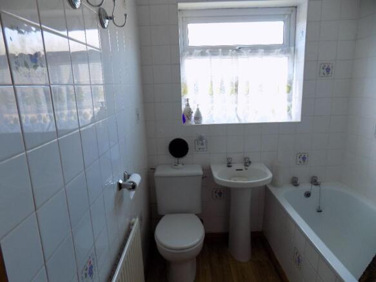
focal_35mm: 23
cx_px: 188
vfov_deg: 58.9
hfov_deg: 73.9
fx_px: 250
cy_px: 141
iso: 100
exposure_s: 1/30
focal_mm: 4
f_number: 3.1
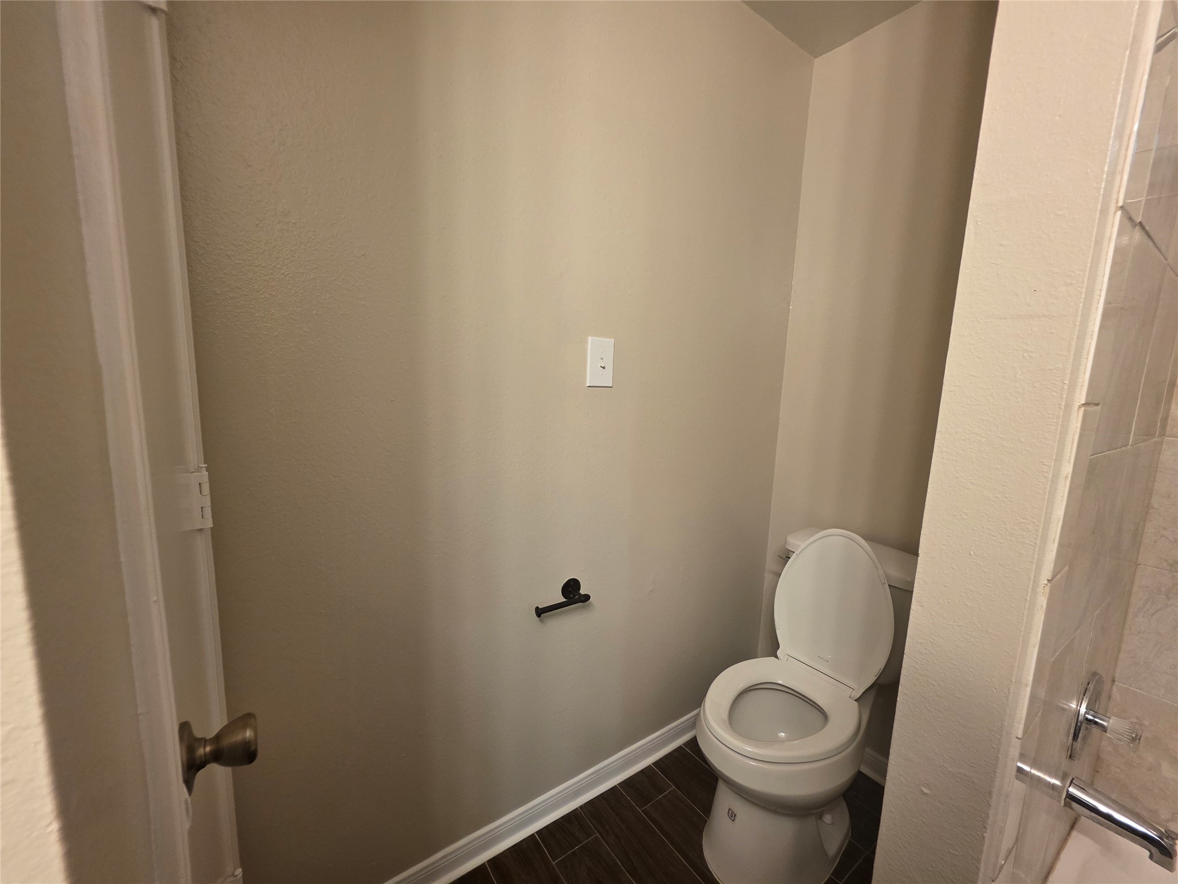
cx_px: 589
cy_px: 442
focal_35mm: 13
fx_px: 442
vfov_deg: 89.9
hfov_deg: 106.2
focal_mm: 2.2
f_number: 1.9
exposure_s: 1/60
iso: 250
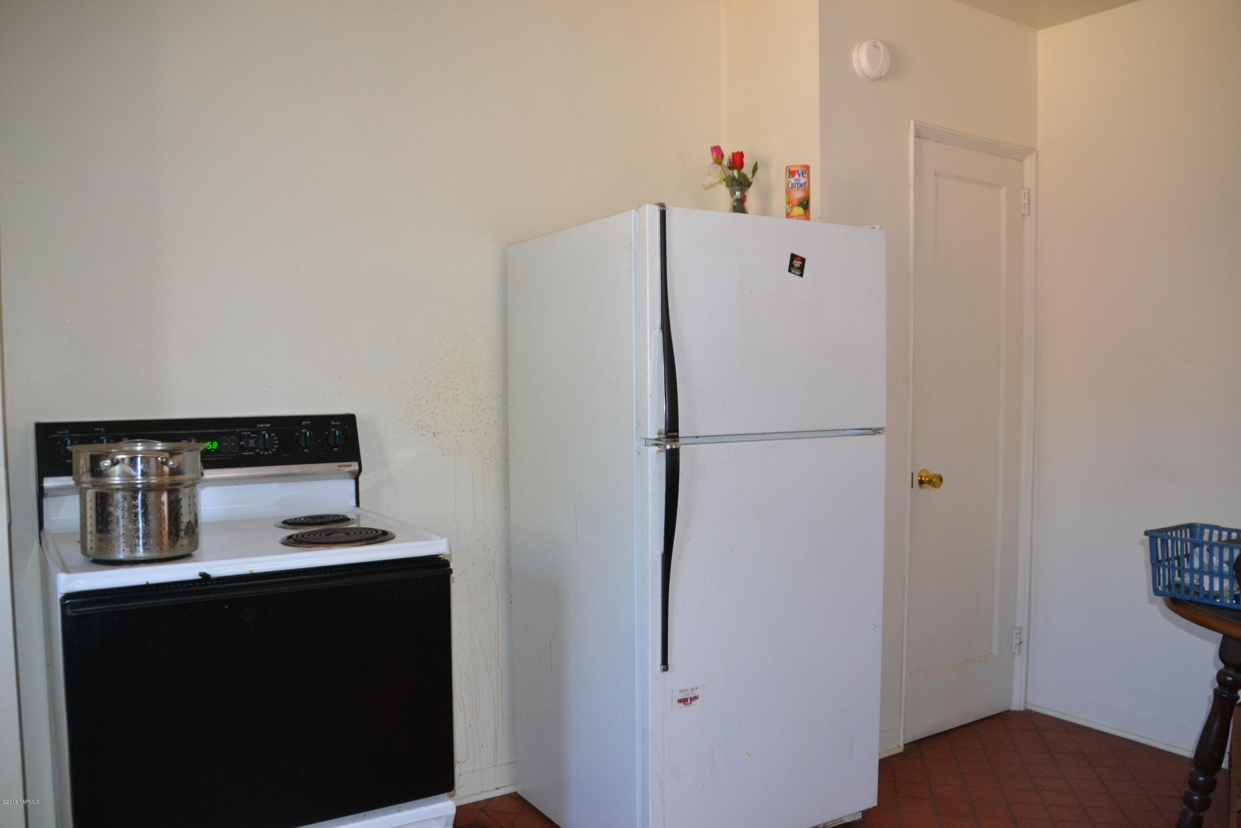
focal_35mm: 30
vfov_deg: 43.6
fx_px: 1034
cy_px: 414
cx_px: 620
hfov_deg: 61.9
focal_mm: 20
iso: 1100
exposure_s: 1/60
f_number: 3.5
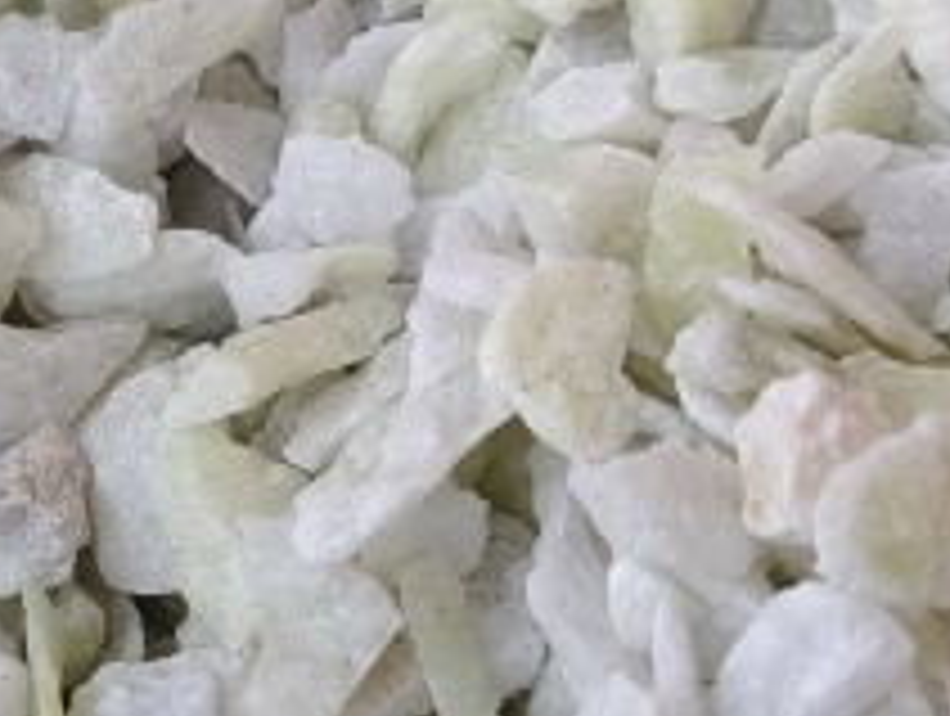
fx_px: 2392
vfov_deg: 17.0
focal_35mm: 87
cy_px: 482
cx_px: -45
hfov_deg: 21.5
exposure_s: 1/168
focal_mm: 5.6
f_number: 1.88
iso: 72
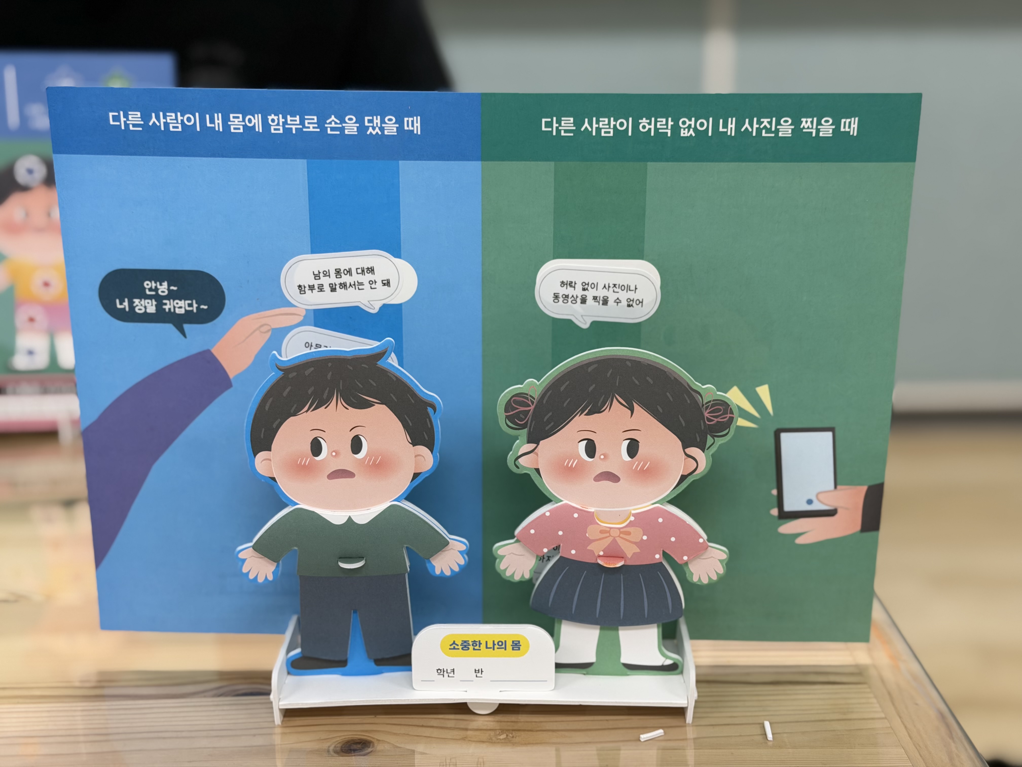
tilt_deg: -16.5
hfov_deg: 39.7
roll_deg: +0.1
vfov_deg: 30.3
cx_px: 511
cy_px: 384
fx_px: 1417
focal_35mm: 48
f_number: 1.78
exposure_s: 1/120
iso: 80
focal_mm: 6.76
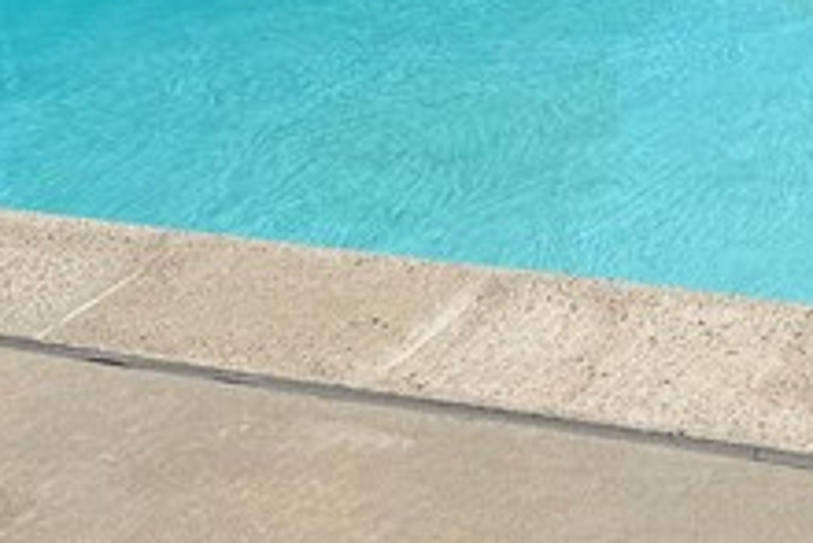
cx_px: 1042
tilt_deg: -12.2
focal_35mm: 116
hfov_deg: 16.7
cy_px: -196
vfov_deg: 11.5
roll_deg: +4.1
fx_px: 2621
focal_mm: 6.76
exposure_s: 1/14286
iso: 100
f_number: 1.78
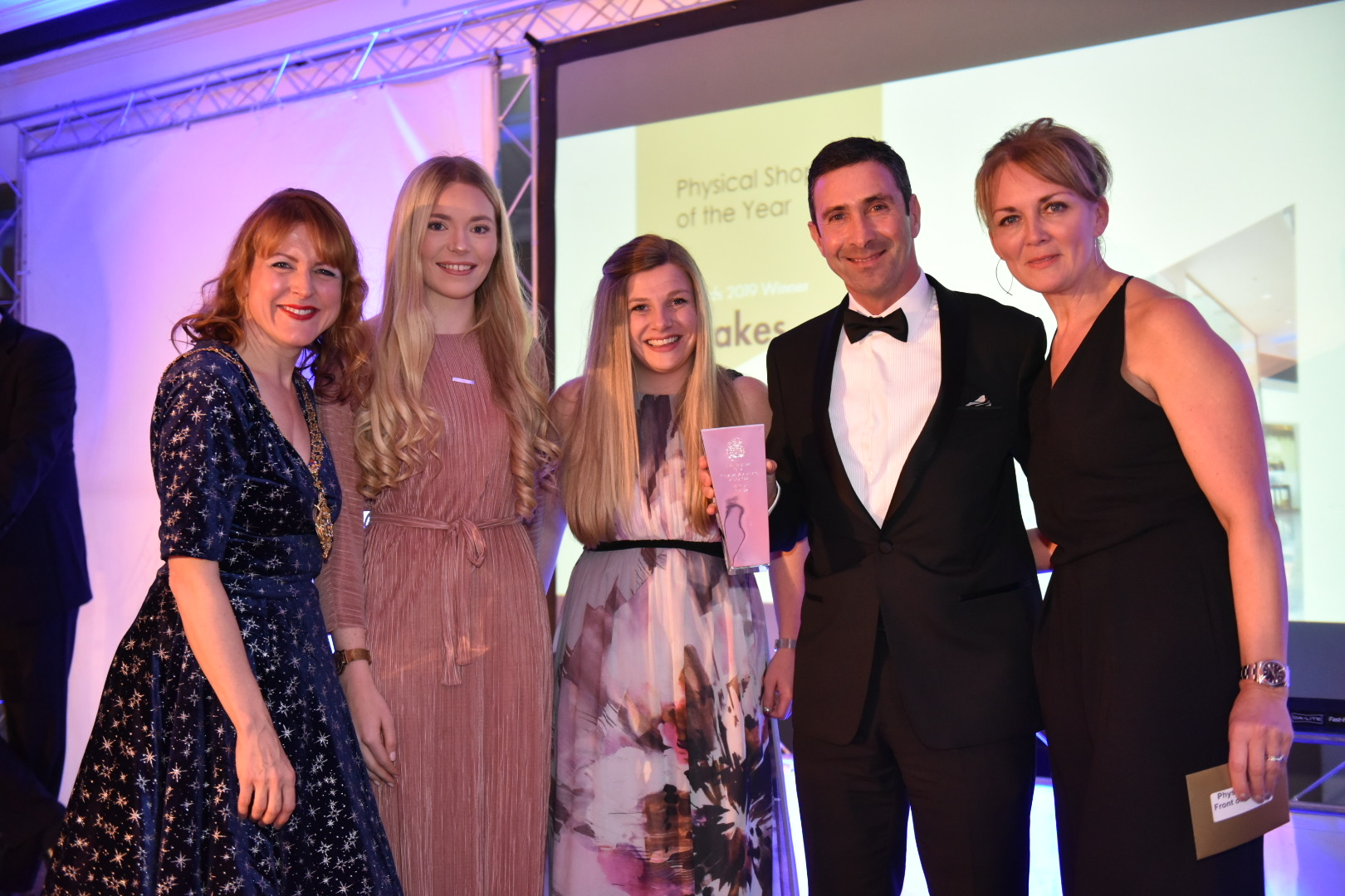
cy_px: 448
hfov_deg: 44.5
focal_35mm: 44
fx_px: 1644
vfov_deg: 30.5
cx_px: 672
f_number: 2.8
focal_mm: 44
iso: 3200
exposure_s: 1/160
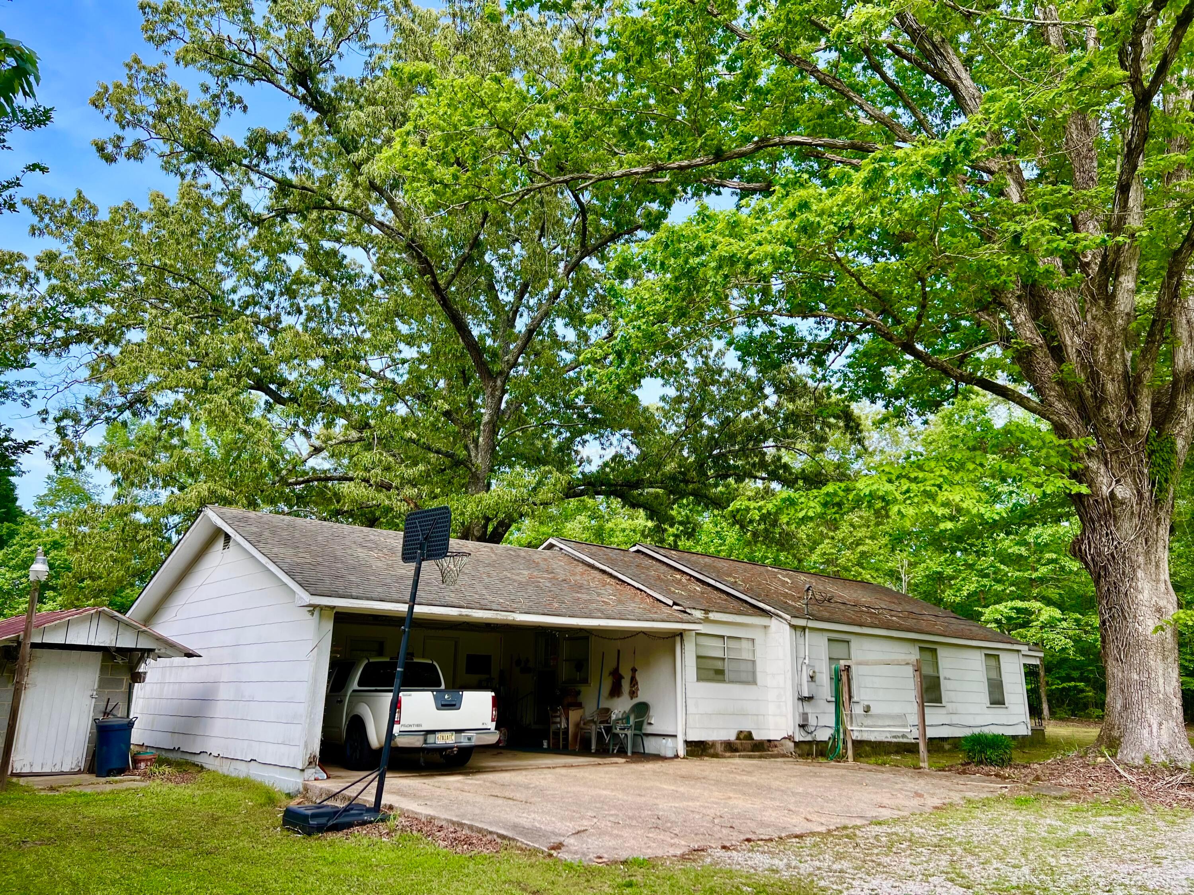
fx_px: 897
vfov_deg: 53.1
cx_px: 597
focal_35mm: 26
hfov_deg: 67.3
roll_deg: -0.3
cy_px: 448
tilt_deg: +14.7
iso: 50
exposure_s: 1/797
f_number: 1.5
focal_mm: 5.7
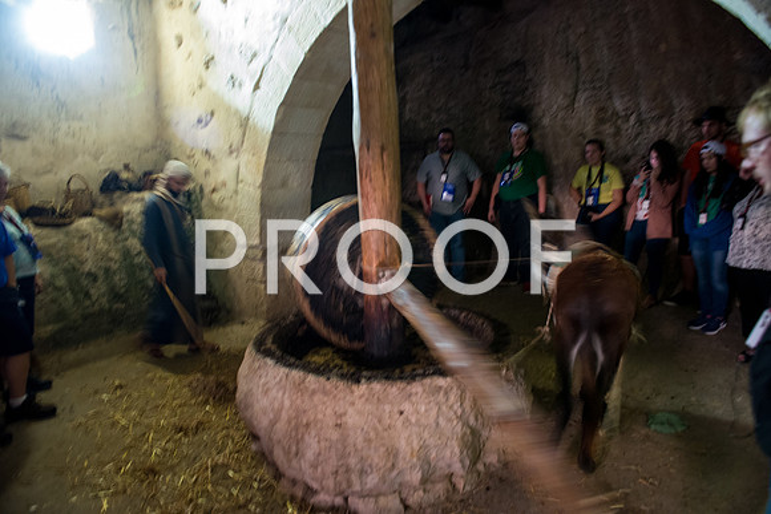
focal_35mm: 24
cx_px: 386
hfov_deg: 73.7
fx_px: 514
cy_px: 257
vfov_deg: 53.2
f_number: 2.8
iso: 3200
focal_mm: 24
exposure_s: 1/8
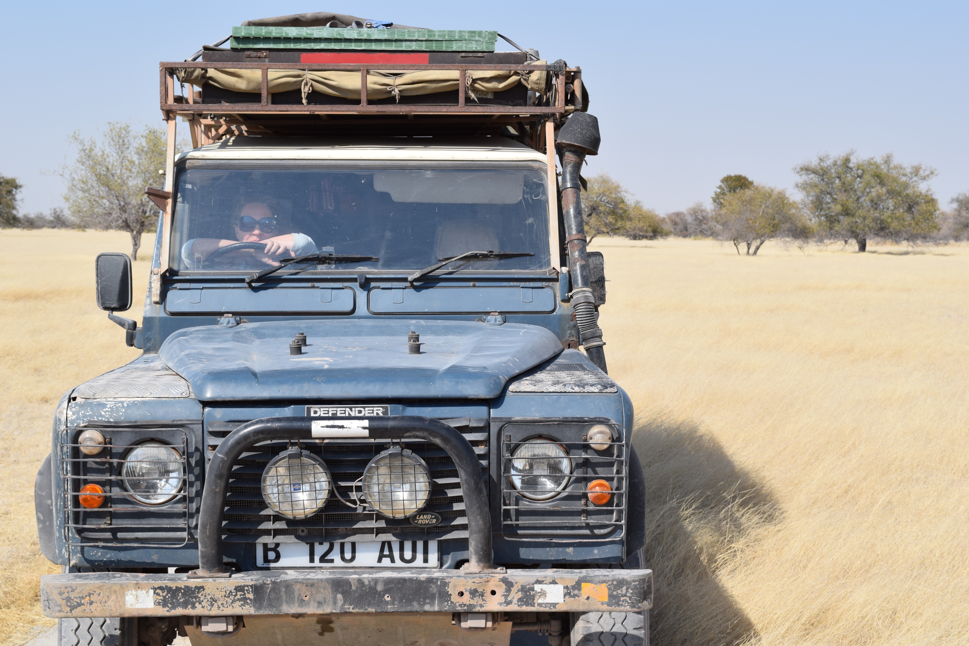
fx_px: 1534
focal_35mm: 57
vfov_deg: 23.8
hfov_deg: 35.1
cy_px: 323
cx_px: 484
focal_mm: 38
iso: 200
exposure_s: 1/400
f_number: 10
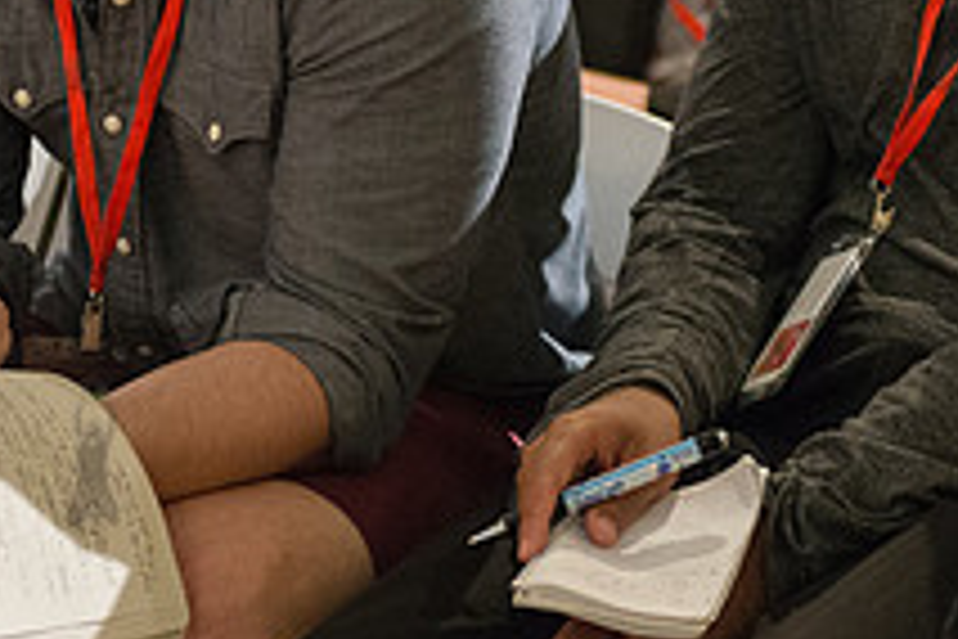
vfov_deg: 6.3
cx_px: 90
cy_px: 11
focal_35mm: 218
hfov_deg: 9.4
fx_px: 5801
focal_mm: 80
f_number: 2.8
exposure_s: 1/200
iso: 4000
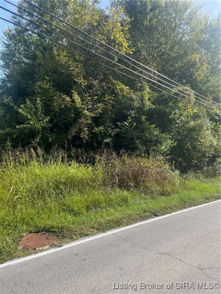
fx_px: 221
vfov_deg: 67.3
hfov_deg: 53.0
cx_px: 110
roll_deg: +1.9
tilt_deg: -4.9
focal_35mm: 26
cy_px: 147
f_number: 1.6
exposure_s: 1/1558
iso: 50
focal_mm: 5.1
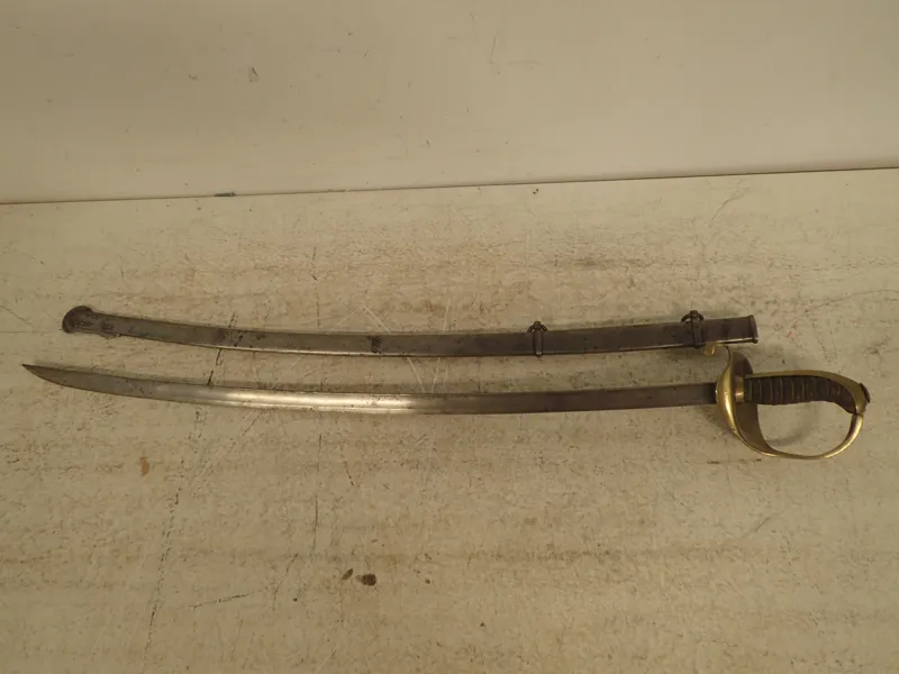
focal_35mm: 30
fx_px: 779
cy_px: 337
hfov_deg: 60.0
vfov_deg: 46.8
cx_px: 450
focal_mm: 5.5
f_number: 2.3
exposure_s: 1/30
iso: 200
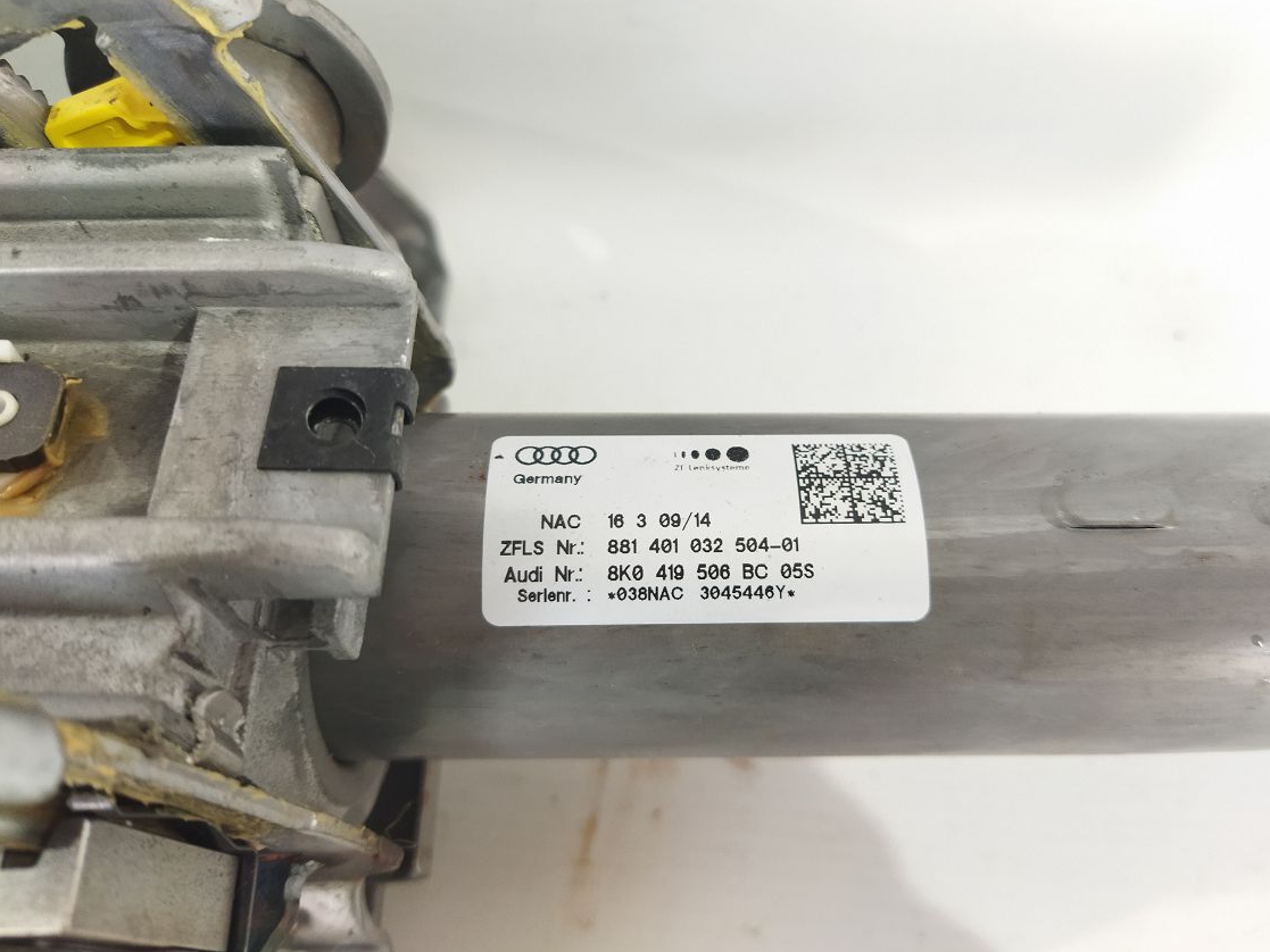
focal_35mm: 29
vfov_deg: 48.2
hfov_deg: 61.6
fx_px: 1064
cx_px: 680
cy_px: 450
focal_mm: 4.71
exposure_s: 1/50
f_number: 1.79
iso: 258
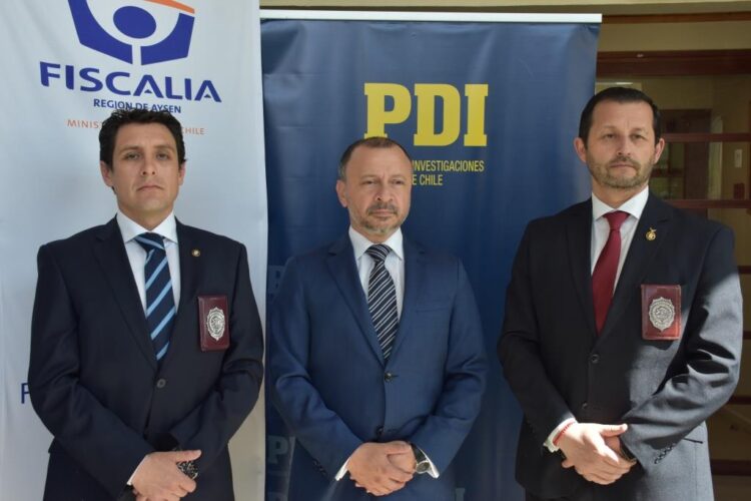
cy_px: 250
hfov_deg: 43.6
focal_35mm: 45
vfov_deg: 29.9
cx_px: 376
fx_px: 939
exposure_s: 1/200
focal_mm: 30
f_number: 7.1
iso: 800
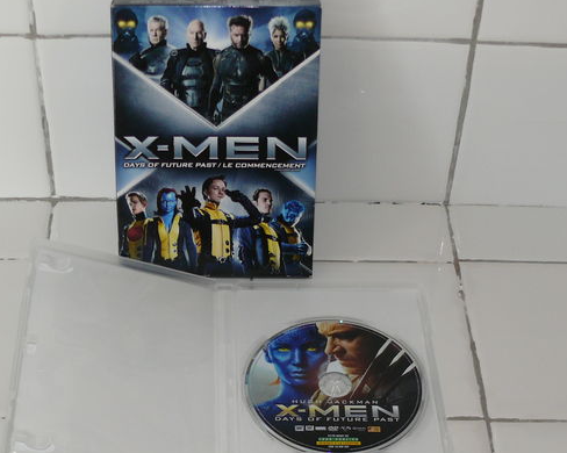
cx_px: 254
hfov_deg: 27.1
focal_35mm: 70
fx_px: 1174
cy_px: 375
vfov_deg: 21.5
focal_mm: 7.4
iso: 100
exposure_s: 1/30
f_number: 2.8
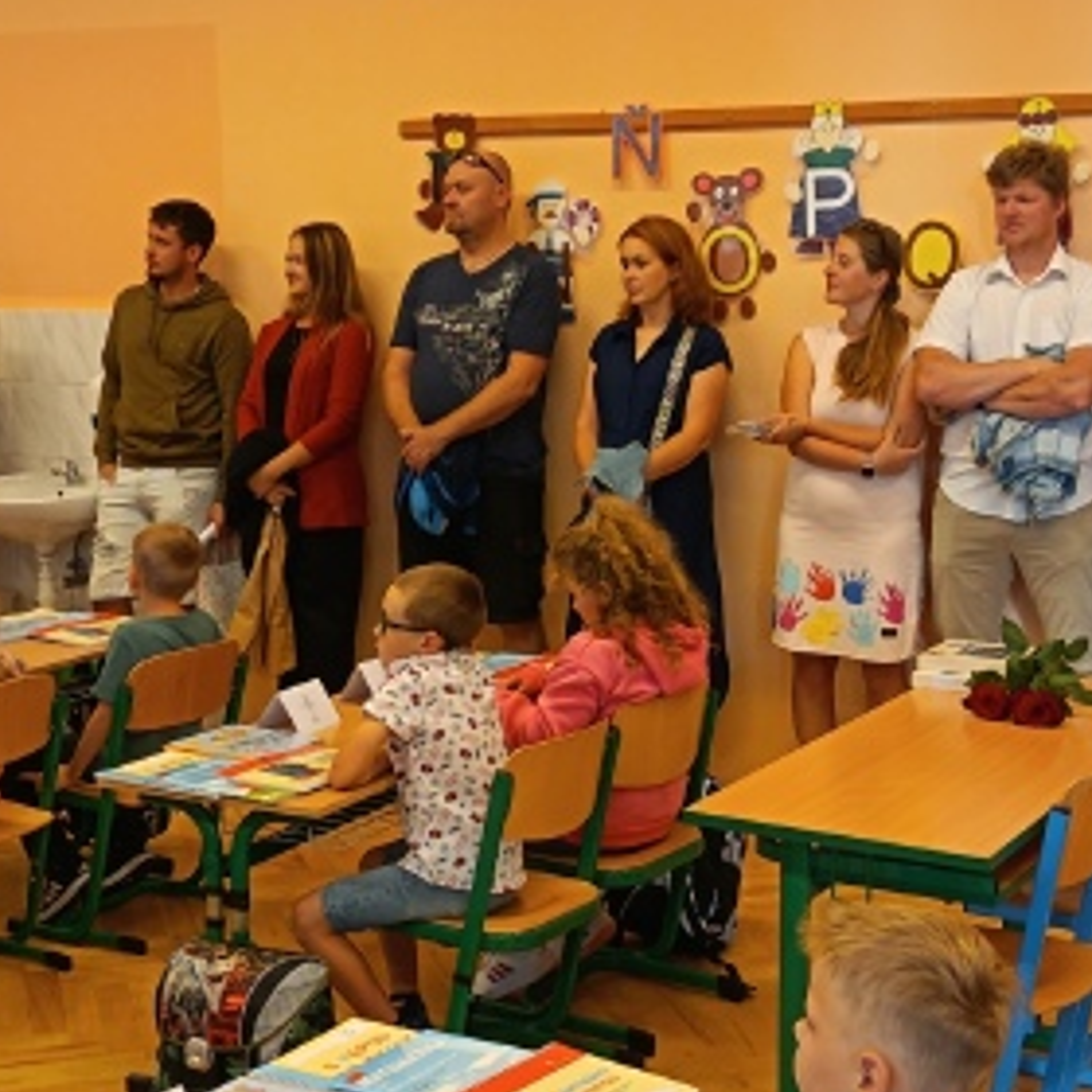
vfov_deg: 29.1
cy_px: 542
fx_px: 2106
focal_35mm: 59
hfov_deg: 29.0
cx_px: 628
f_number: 1.75
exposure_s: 1/100
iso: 1899
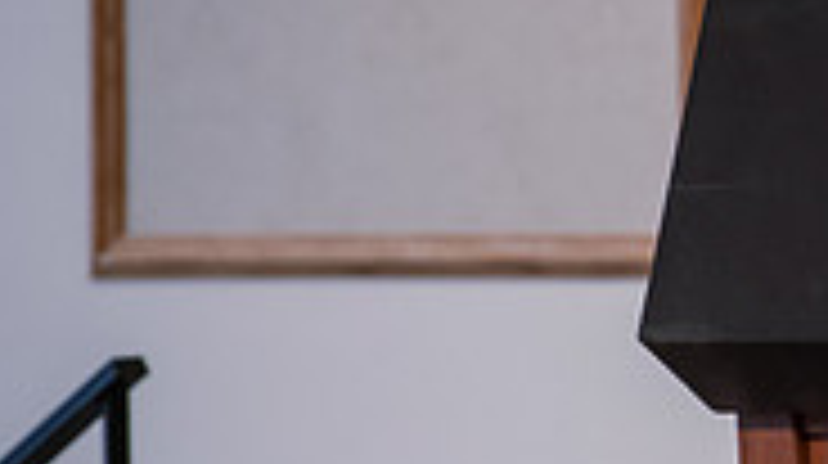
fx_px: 14496
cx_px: 1246
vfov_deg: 1.8
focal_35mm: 661
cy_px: 137
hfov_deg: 3.3
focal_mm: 200
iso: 2000
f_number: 3.2
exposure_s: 1/200
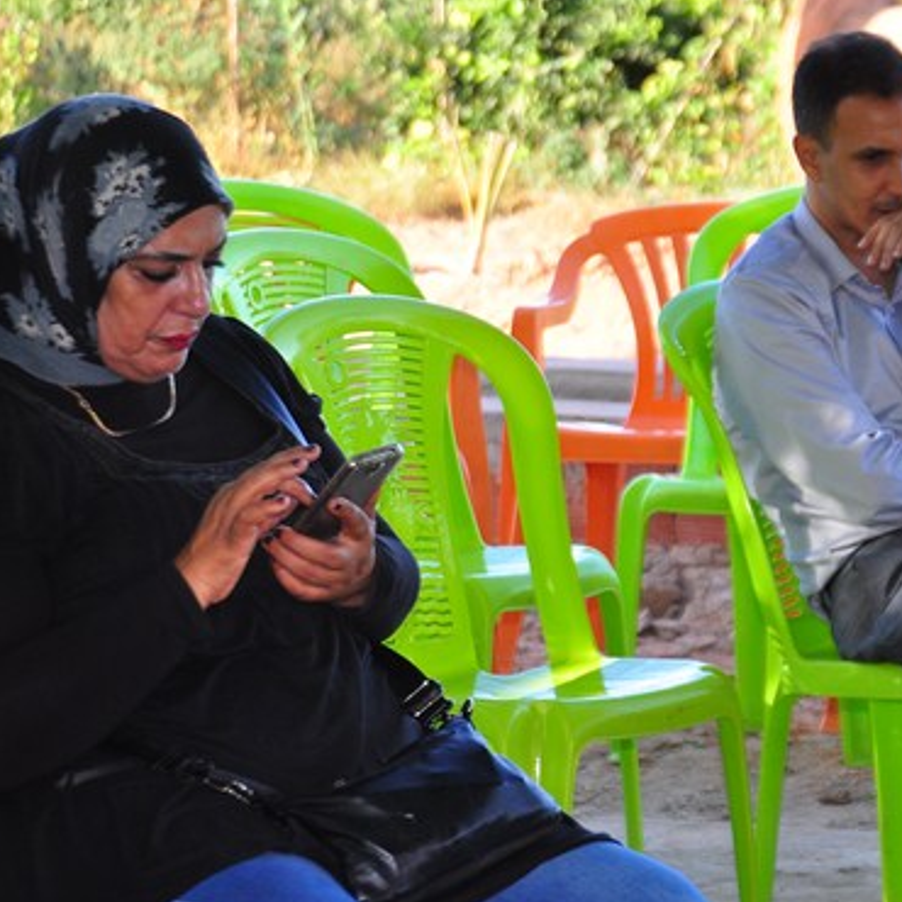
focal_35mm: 212
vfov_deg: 8.3
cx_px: 581
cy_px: 528
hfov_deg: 8.3
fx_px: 6250
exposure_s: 1/160
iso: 400
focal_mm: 90
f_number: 5.6
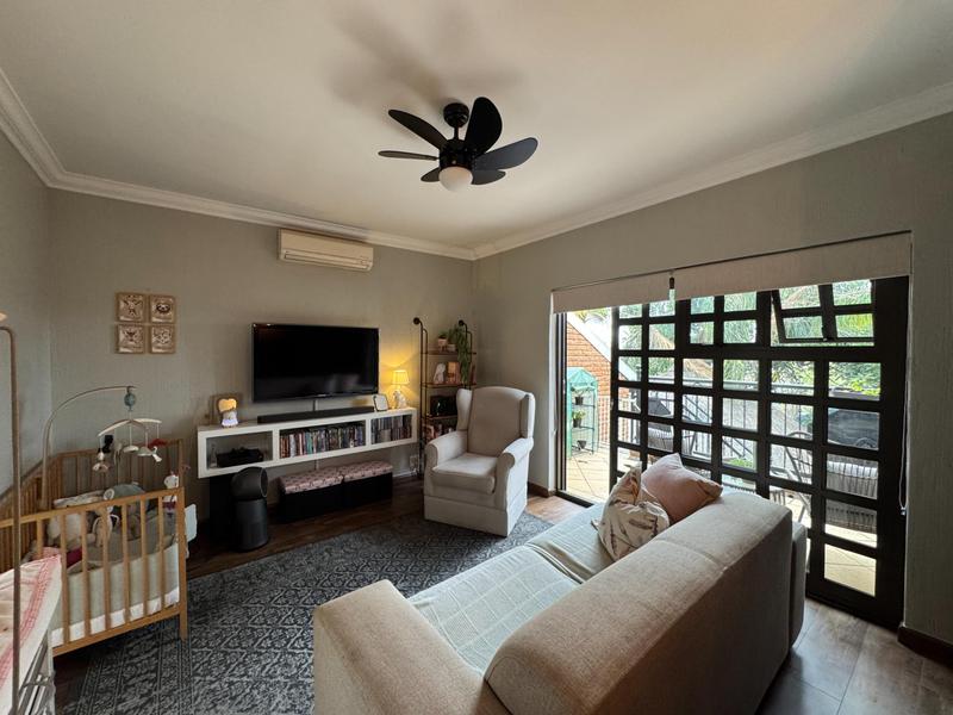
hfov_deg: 102.1
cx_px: 476
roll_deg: -0.2
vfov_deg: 85.7
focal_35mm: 14
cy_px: 358
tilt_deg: +0.0
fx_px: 385
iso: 200
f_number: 2.2
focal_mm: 2.22
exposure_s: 1/50
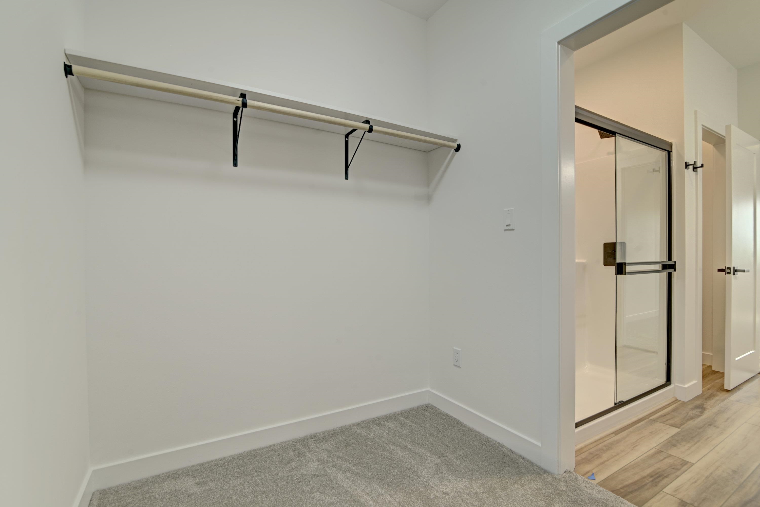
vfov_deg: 73.7
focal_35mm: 16
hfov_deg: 96.7
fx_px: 338
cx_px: 380
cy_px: 254
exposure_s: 1
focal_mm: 16
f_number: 8
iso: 100
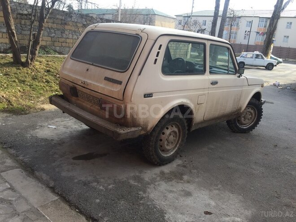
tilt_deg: -12.6
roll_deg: -5.6
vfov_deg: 48.2
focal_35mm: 29
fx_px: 248
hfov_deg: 61.7
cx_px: 148
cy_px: 111
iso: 32
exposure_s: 1/347
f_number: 2.2
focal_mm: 4.15
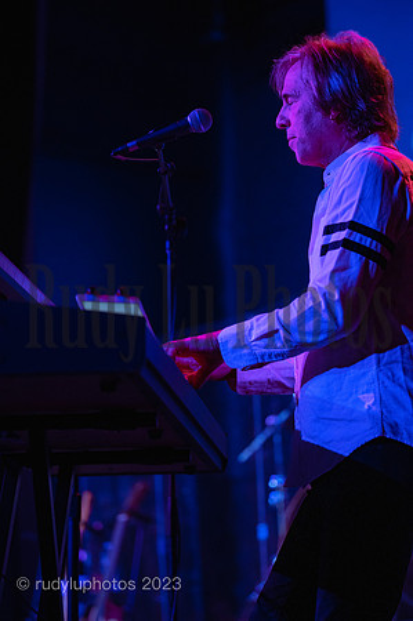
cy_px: 310
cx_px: 206
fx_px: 1897
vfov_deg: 18.6
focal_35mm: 110
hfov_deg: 12.4
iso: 8000
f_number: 2.8
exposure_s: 1/1250
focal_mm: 110
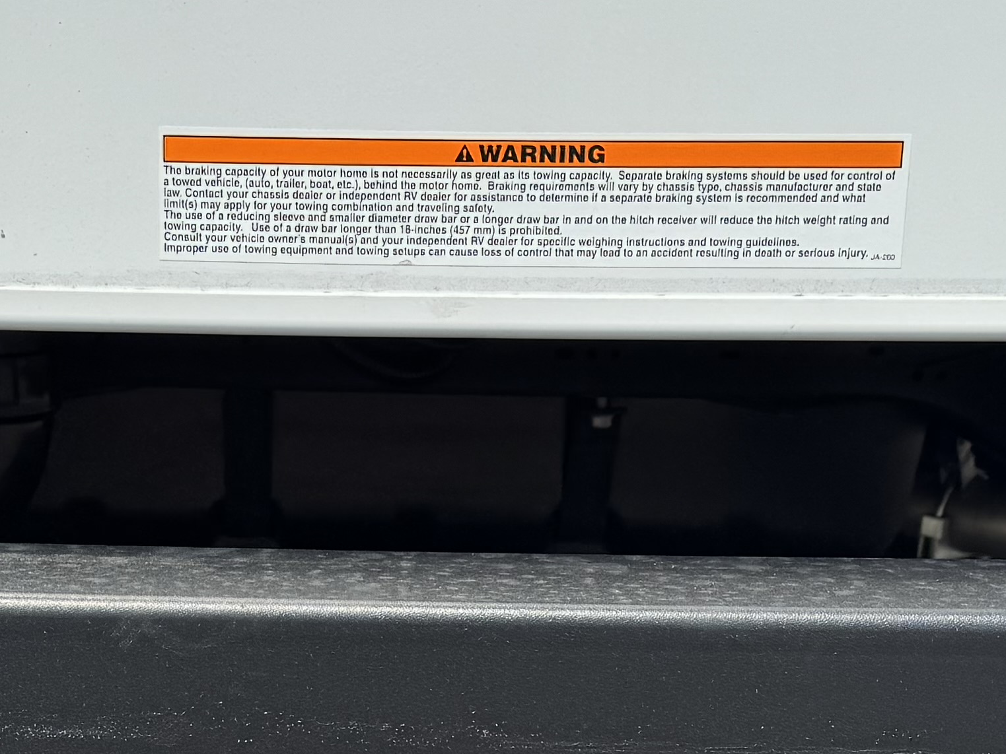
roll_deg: -0.6
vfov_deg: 15.8
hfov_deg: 21.7
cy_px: 904
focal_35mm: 90
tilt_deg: -20.0
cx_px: 353
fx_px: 2615
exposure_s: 1/4608
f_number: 1.78
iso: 80
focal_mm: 6.76
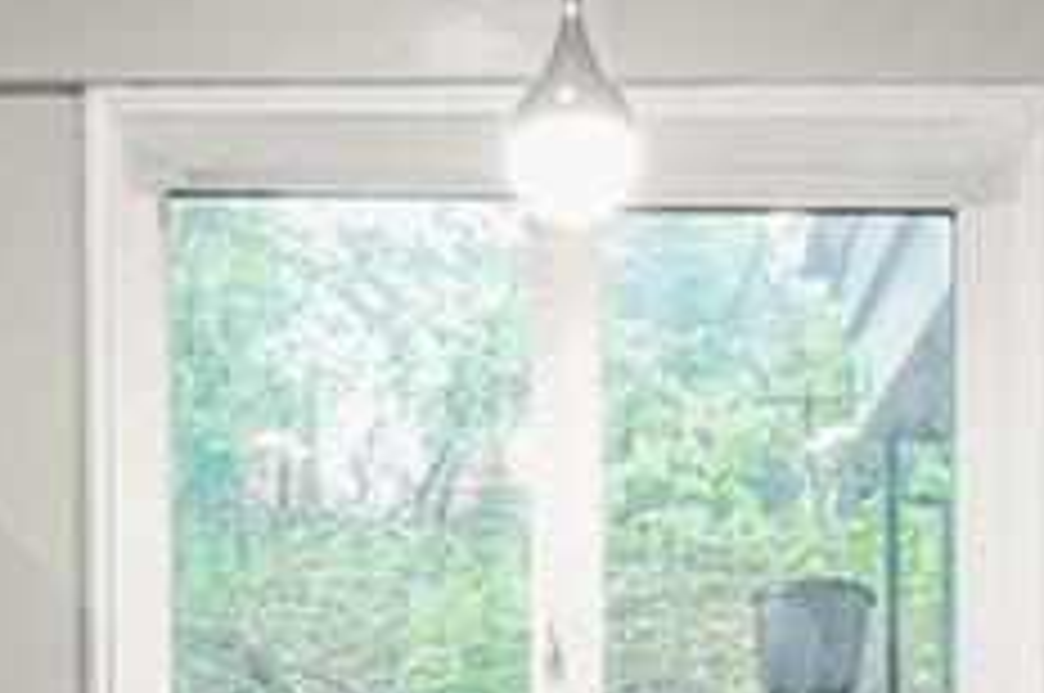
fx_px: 1535
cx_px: 482
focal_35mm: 53
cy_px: 1024
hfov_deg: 37.5
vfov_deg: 21.5
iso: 50
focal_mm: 12
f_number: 11
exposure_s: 1/15
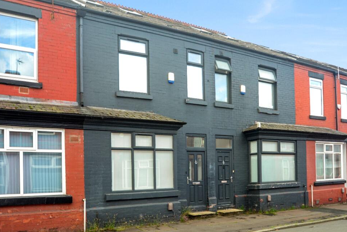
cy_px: 112
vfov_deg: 41.1
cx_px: 181
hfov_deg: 58.7
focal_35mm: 32
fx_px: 308
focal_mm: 20
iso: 400
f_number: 5
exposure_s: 1/200
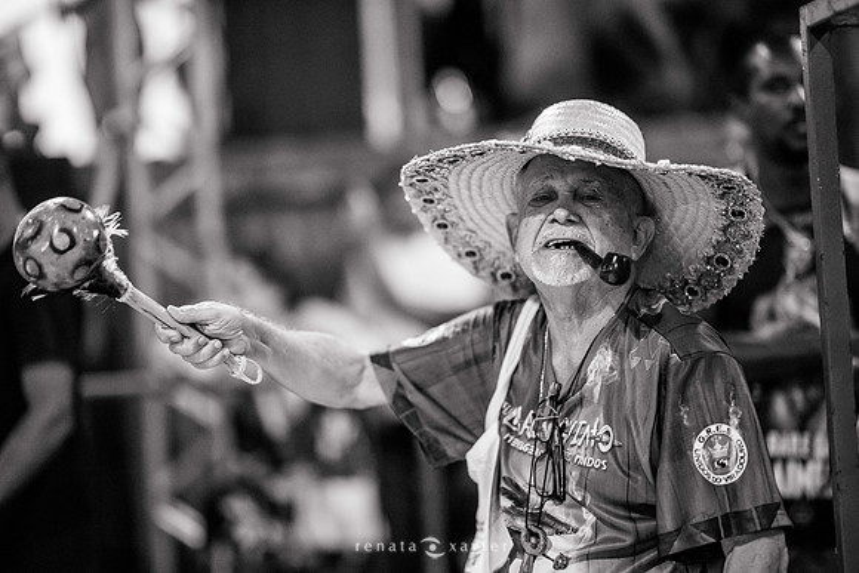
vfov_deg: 16.1
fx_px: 2029
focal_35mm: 85
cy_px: 286
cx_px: 430
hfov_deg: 23.9
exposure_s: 1/800
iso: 1000
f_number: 1.2
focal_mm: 85
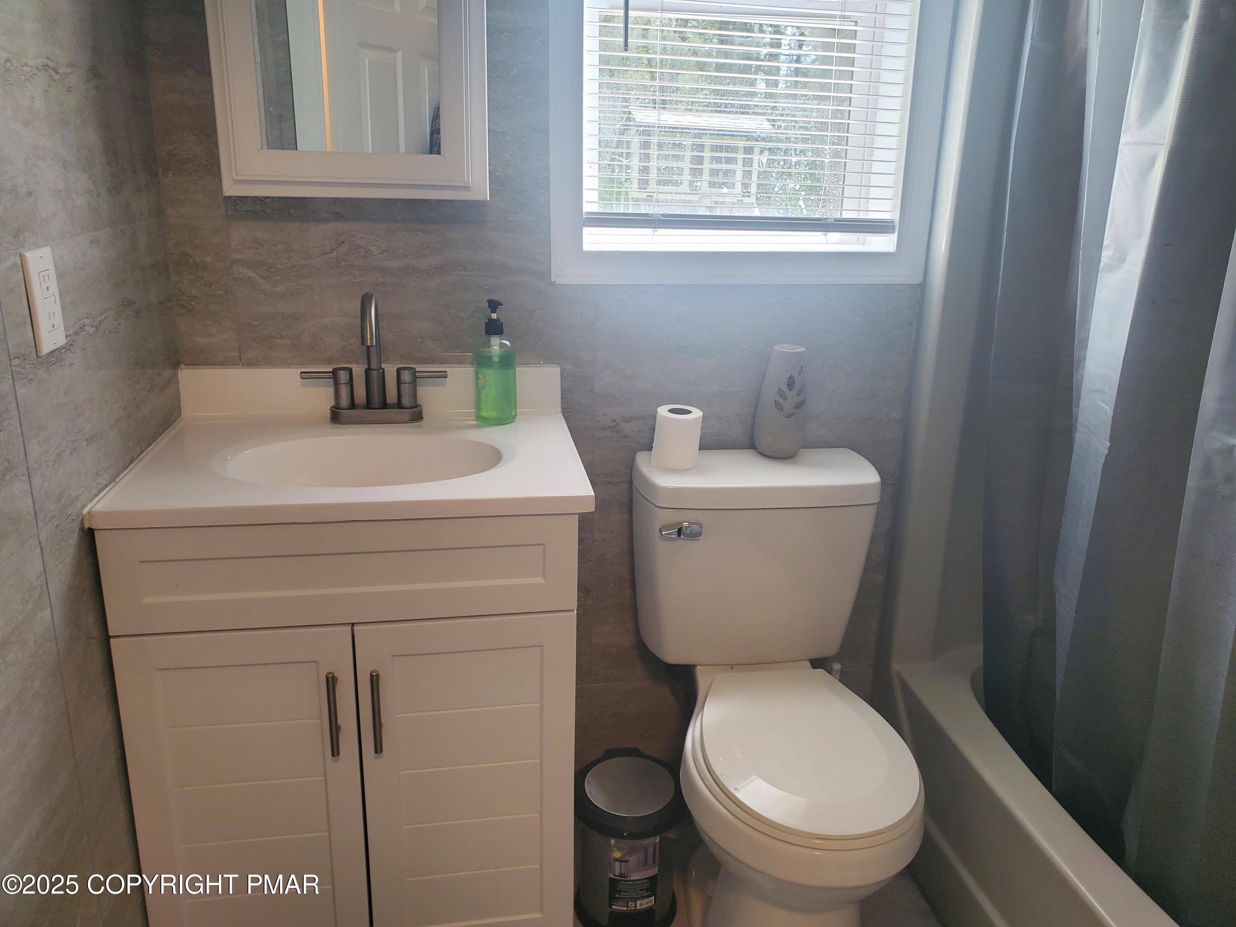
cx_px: 618
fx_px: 928
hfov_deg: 67.3
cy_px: 464
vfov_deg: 53.1
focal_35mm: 26
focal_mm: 4.3
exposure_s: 1/76
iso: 100
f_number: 2.4
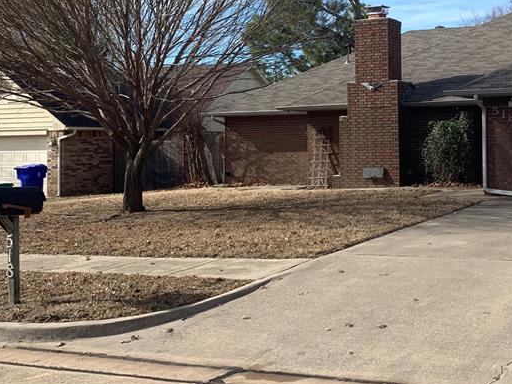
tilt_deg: +1.6
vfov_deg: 27.8
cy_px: 126
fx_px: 769
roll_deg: +0.5
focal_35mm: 52
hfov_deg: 35.3
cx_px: 427
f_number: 1.8
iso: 25
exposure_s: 1/2075
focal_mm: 4.25
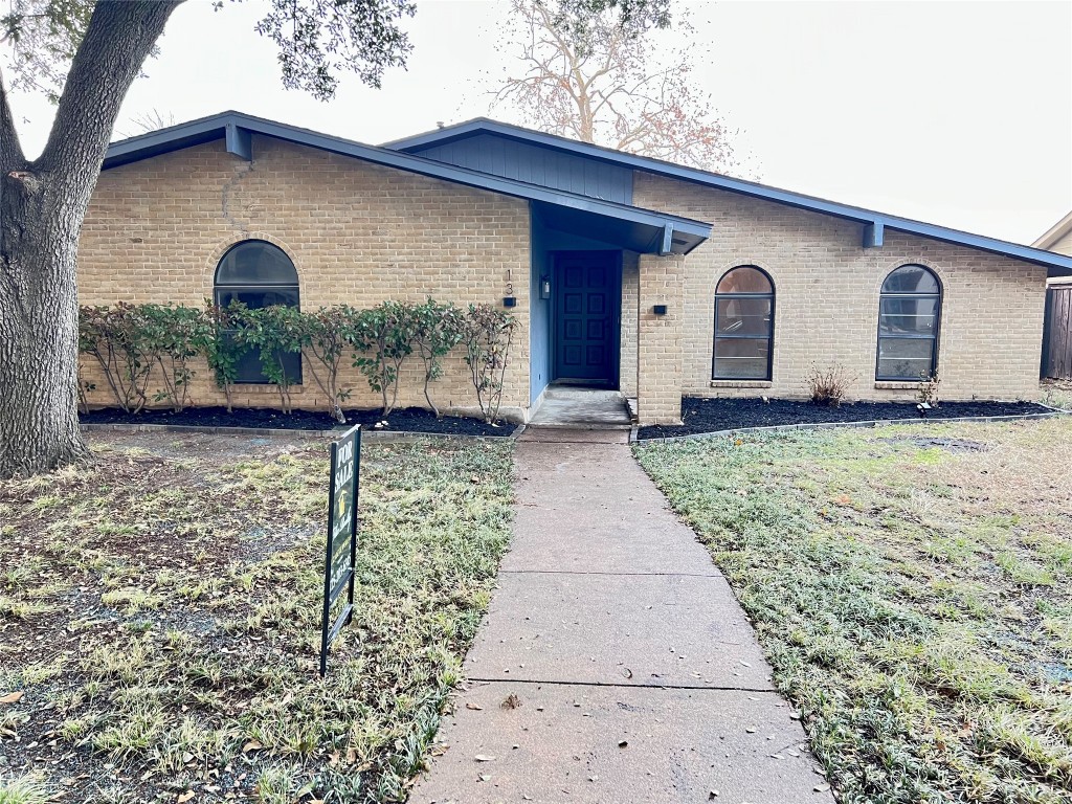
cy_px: 402
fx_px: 805
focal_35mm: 26
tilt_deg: -6.6
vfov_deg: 53.1
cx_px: 536
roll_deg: -0.5
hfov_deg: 67.3
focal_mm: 5.7
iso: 250
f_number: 1.5
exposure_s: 1/60
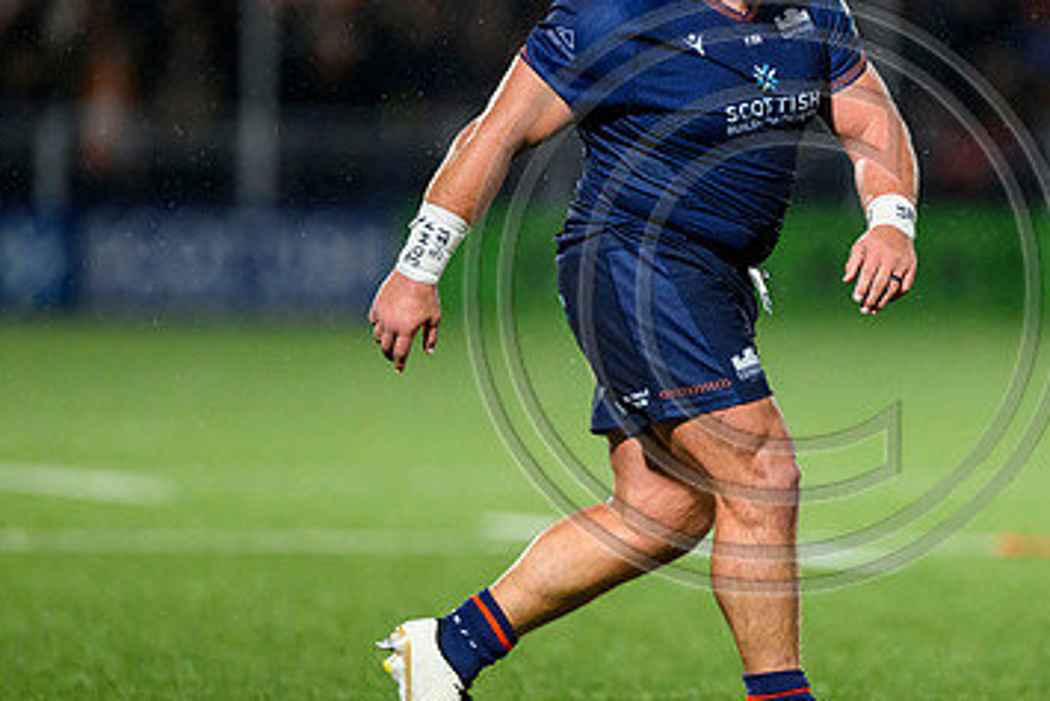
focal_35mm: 654
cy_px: 288
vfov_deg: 2.1
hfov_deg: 3.2
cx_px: 769
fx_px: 19082
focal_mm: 400
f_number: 3.2
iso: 8000
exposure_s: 1/2000
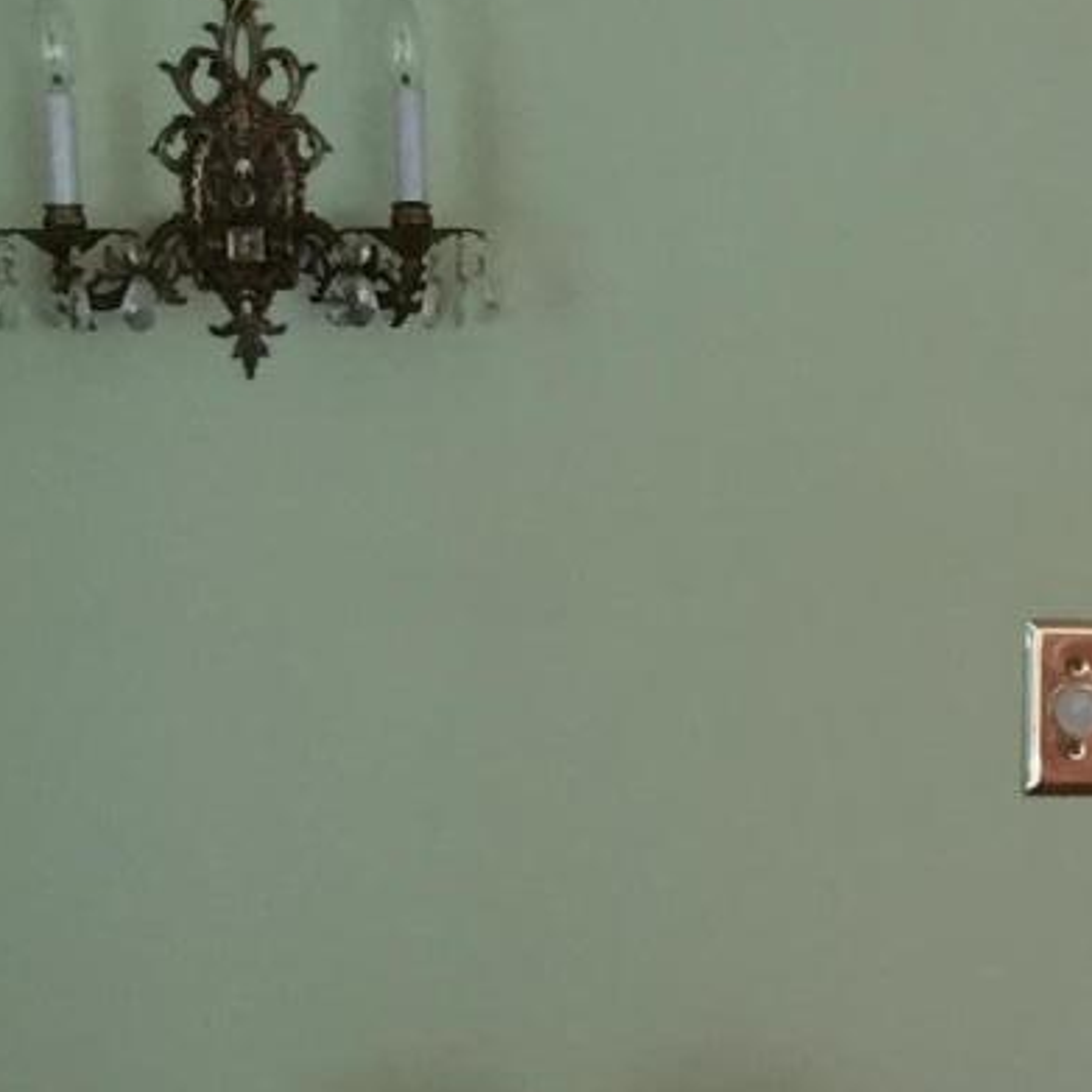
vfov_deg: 13.3
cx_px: 1438
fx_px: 4675
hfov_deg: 12.9
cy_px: 709
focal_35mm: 131
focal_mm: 4.15
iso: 100
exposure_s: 1/30
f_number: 2.2
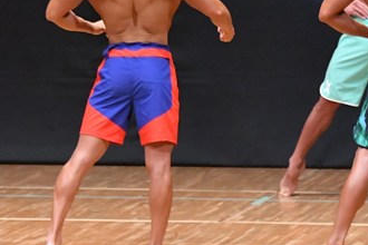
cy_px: 98
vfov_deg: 2.7
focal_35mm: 510
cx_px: 147
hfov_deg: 4.0
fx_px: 5213
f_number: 5.6
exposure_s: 1/400
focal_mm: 145
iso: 8000
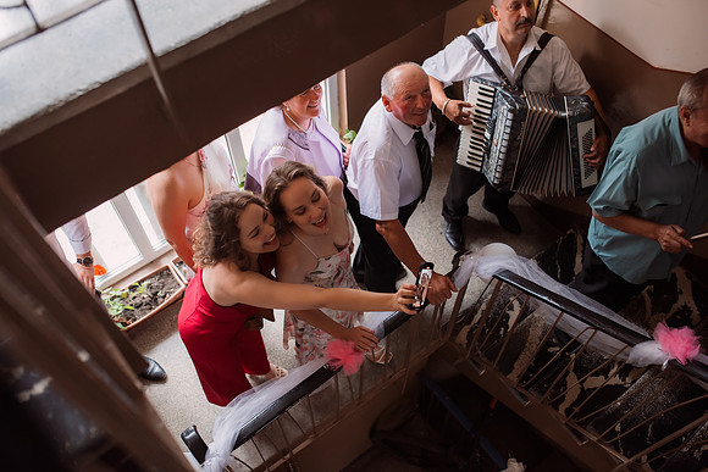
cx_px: 354
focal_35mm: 35
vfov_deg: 37.9
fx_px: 688
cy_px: 236
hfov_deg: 54.4
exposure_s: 1/200
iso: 1000
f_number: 2.8
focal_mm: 35
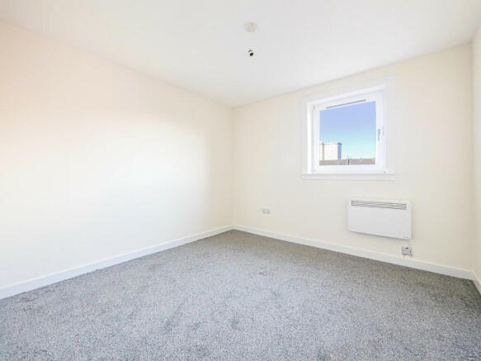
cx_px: 240
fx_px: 194
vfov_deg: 85.7
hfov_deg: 102.1
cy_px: 180
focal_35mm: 14
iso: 2500
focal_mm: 7
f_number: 4
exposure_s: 1/60
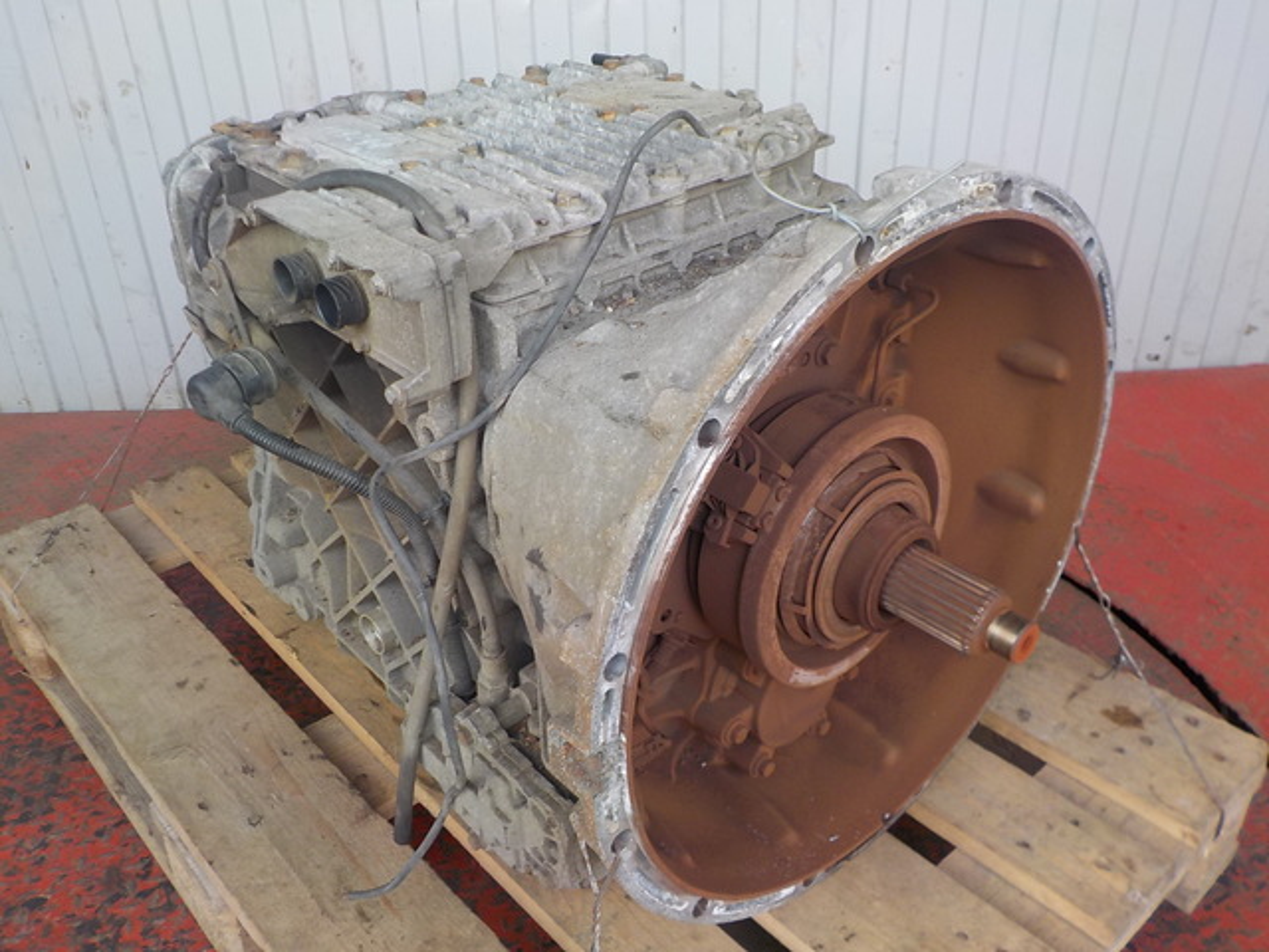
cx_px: 634
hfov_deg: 60.0
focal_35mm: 30
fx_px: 1100
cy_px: 476
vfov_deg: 46.8
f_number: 3.3
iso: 125
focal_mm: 4.1
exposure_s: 1/40
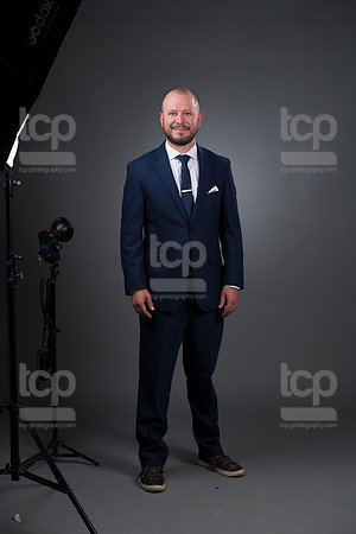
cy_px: 267
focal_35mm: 80
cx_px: 178
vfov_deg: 25.4
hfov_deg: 17.1
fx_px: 1187
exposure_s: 1/250
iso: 160
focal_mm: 80
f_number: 5.6
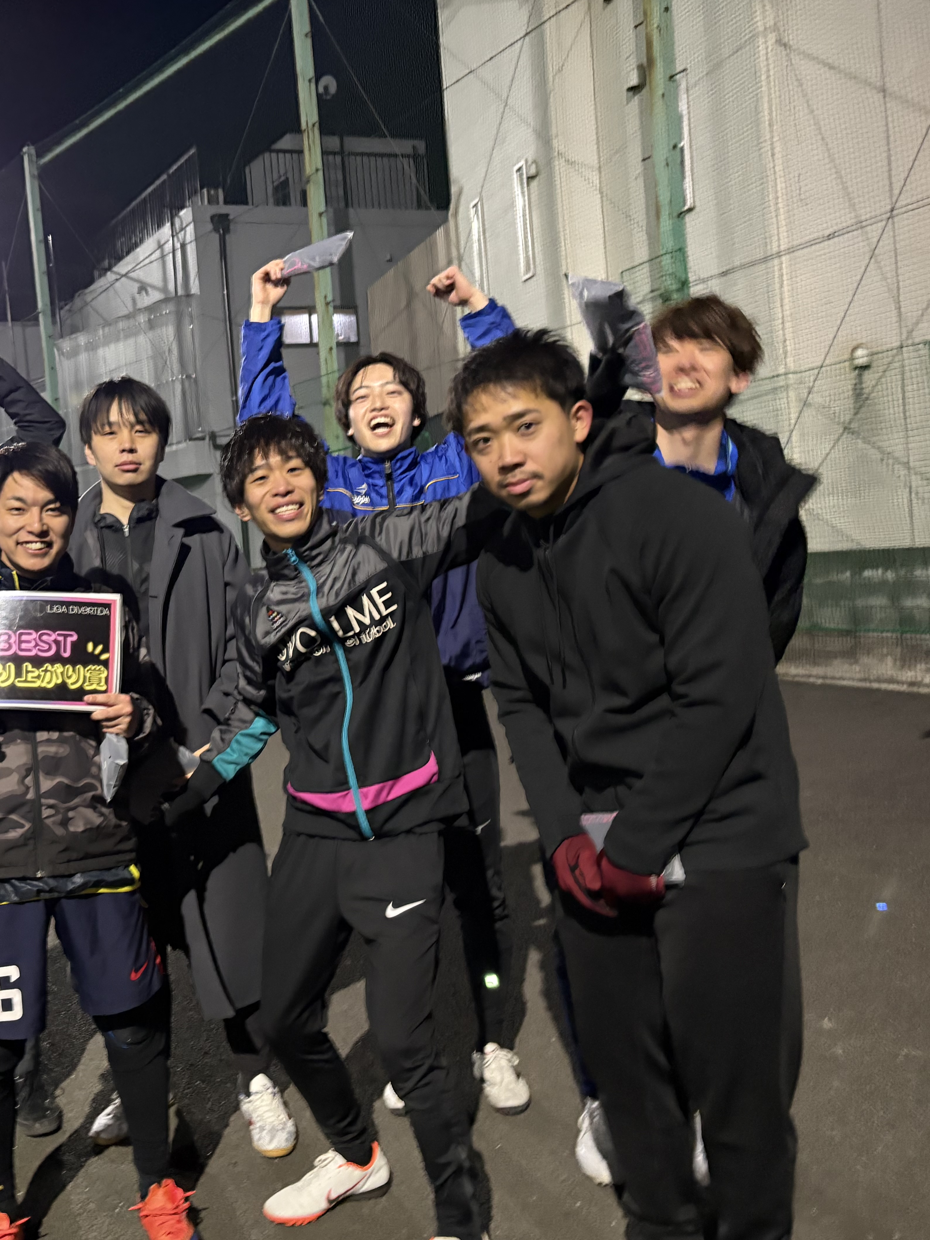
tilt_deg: -7.9
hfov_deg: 39.2
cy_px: 620
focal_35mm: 35
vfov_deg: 52.6
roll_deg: +4.6
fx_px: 1254
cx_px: 194
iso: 500
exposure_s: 1/46
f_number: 1.6
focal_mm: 5.96
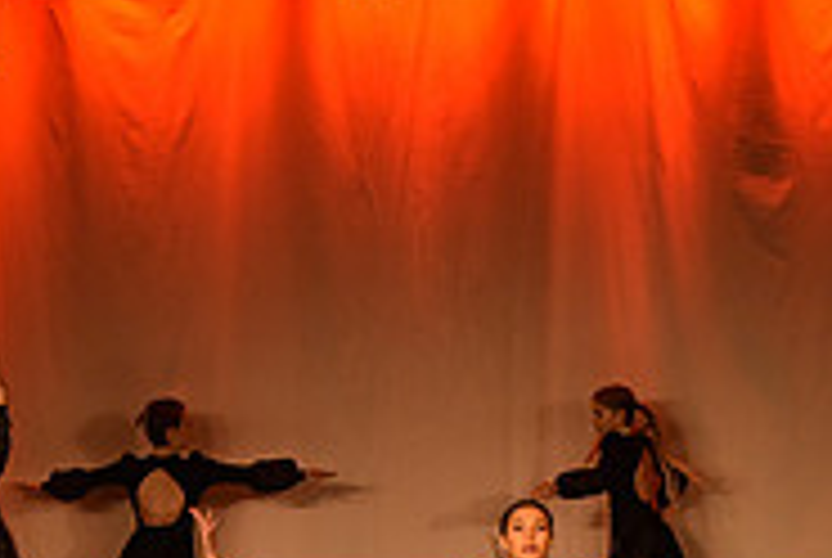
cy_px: 700
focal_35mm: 219
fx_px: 5069
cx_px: 490
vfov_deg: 6.3
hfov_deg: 9.4
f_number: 4.5
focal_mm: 70
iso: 2000
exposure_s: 1/250
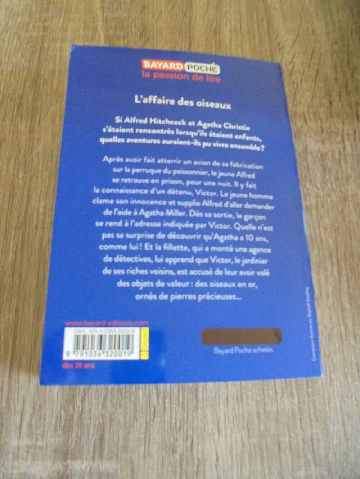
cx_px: 180
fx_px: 360
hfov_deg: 53.1
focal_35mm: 26
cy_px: 240
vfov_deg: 67.3
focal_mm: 4.6
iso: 800
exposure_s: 1/40
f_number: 3.5
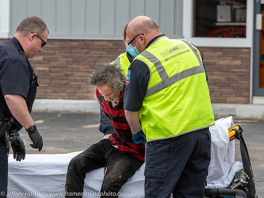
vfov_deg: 4.6
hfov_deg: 6.1
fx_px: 2458
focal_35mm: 322
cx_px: 119
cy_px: 94
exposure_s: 1/1250
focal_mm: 180
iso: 1600
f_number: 7.1
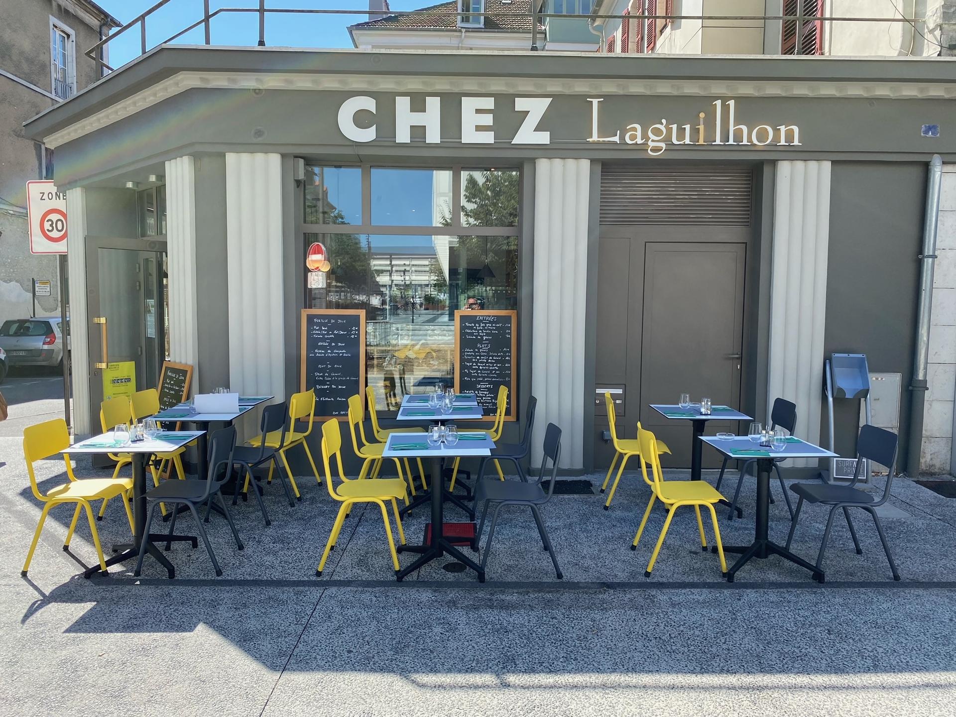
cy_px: 358
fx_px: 718
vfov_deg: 53.1
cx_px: 478
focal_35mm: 26
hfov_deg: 67.3
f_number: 1.8
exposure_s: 1/884
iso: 32
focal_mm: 4.25
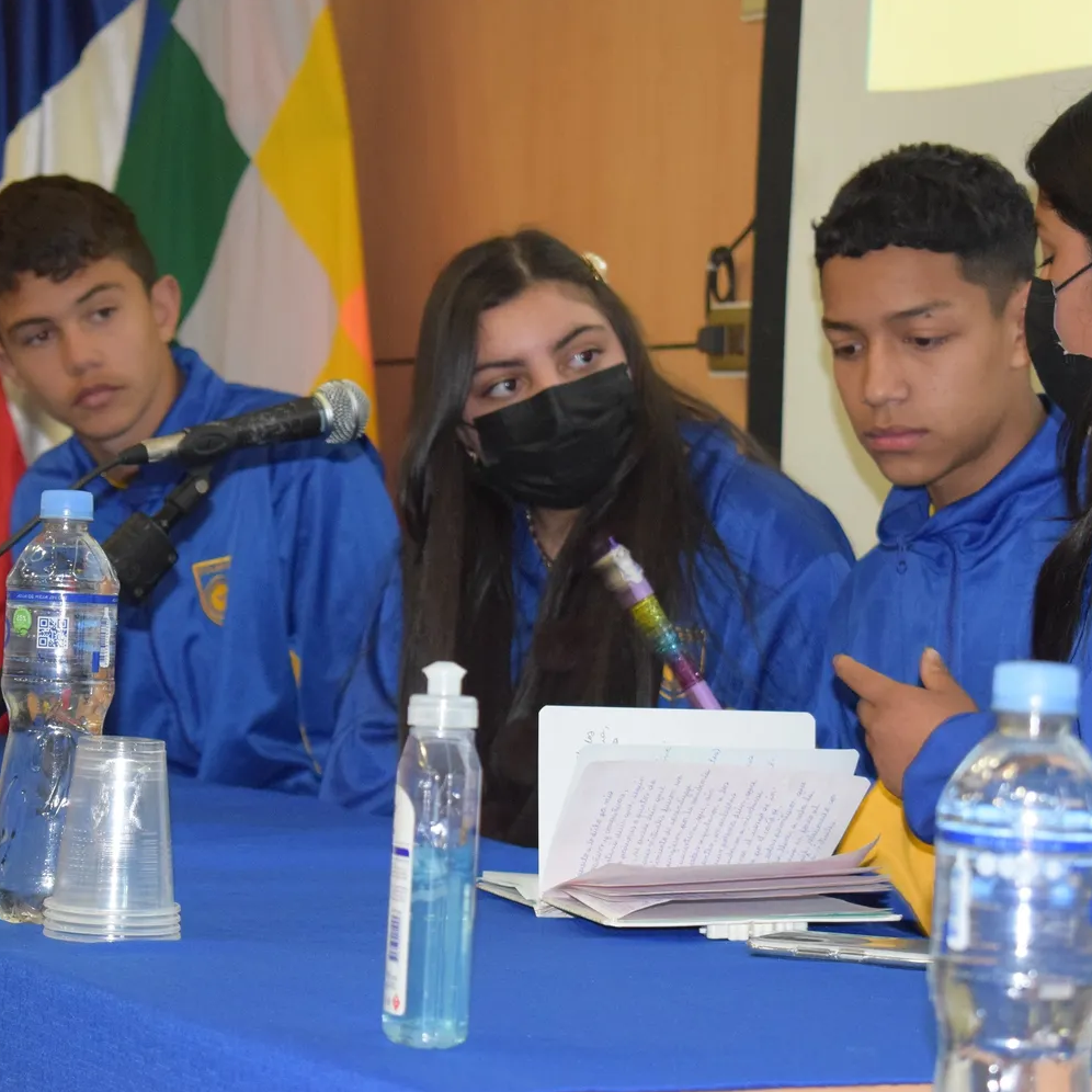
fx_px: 3770
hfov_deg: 16.5
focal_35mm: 106
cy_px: 545
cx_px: 595
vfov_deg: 16.5
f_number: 5.6
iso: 3200
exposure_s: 1/60
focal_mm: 55
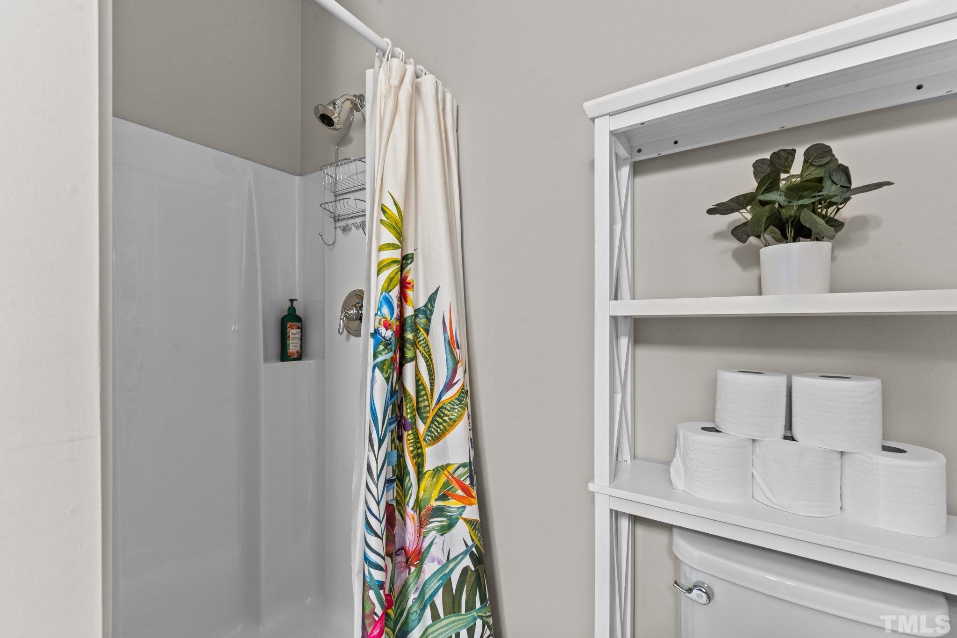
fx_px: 399
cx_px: 478
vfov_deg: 77.3
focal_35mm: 15
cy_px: 319
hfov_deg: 100.4
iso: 400
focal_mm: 15
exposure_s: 1/2
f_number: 8
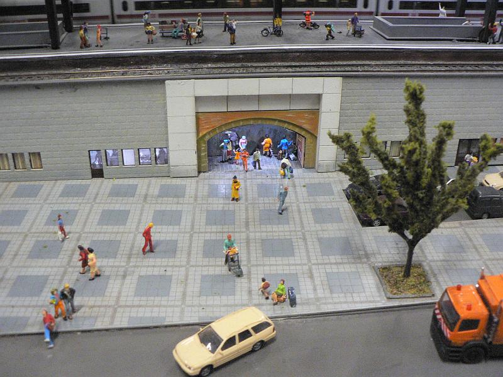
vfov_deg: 39.7
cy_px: 188
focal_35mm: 36
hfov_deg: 51.4
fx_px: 523
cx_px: 252
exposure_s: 1/25
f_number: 2.8
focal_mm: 6
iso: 400
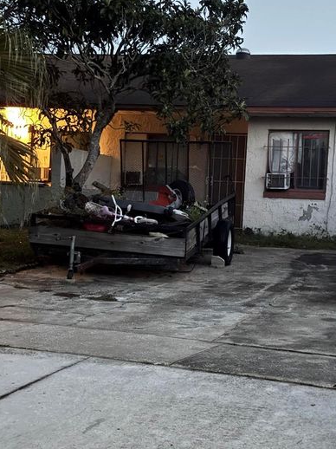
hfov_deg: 21.9
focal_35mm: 67
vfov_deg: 29.0
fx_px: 868
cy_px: 240
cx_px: 199
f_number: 1.6
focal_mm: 5.96
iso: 400
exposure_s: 1/9
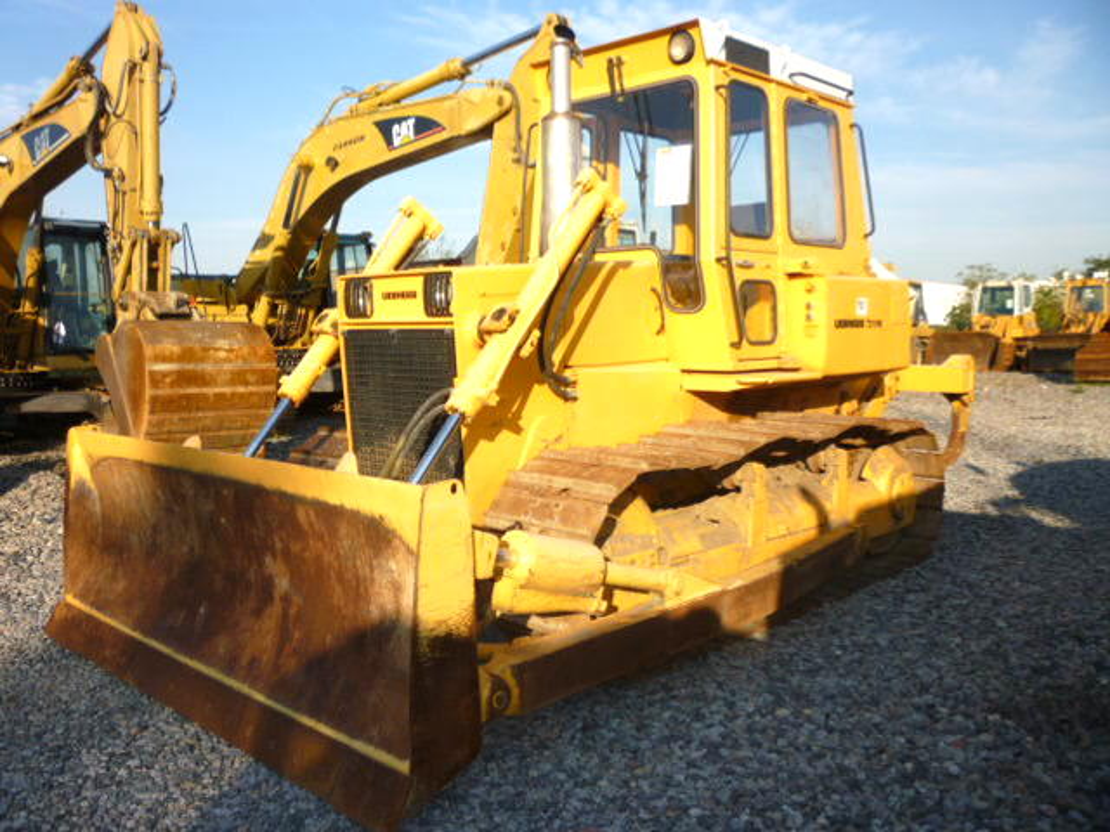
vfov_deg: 48.2
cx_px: 555
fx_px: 930
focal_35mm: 29
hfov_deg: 61.7
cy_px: 416
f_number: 3.5
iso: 100
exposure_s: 1/500
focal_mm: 5.2
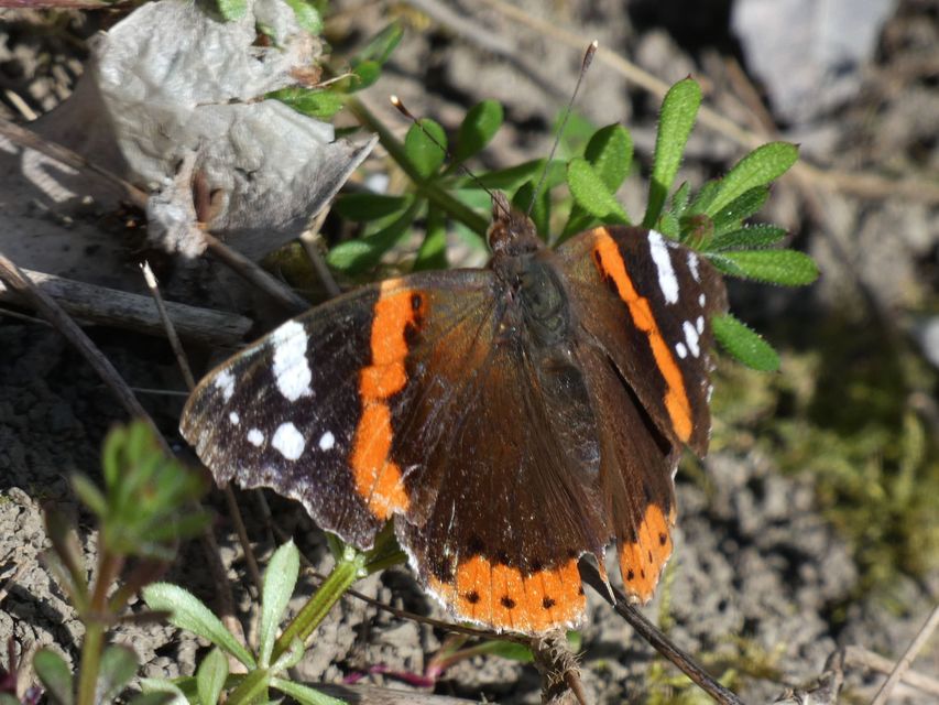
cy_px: 352
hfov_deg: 3.3
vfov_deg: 2.5
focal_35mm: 600
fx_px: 16278
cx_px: 470
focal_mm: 107.6
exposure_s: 1/100
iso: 100
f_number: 5.6
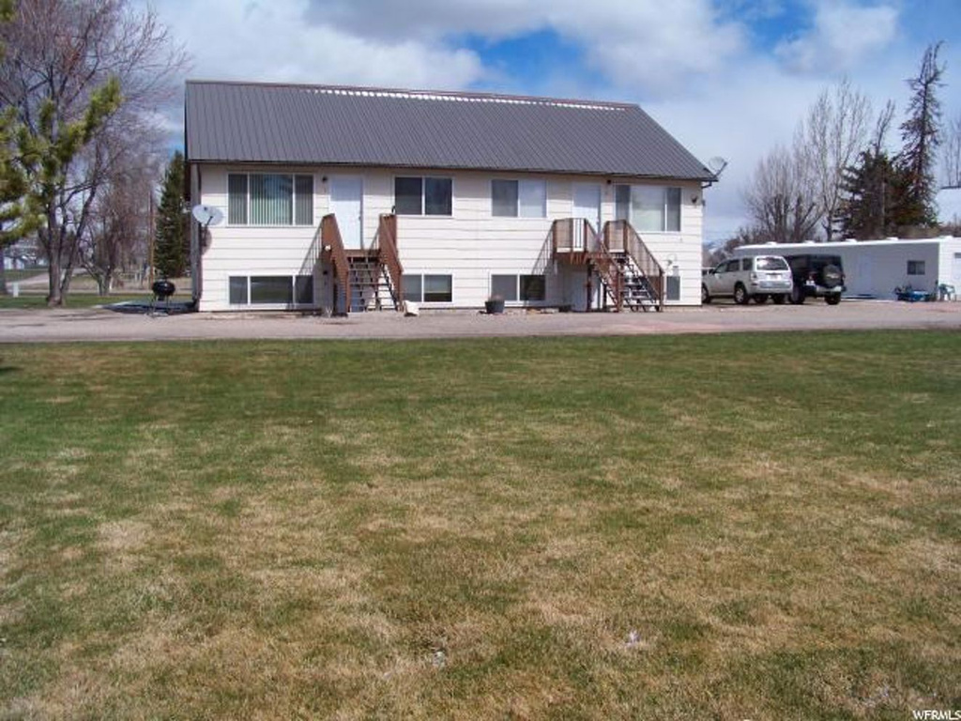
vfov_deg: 42.9
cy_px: 360
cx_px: 480
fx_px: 916
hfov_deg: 55.4
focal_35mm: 33
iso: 64
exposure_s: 1/1000
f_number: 4
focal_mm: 5.85
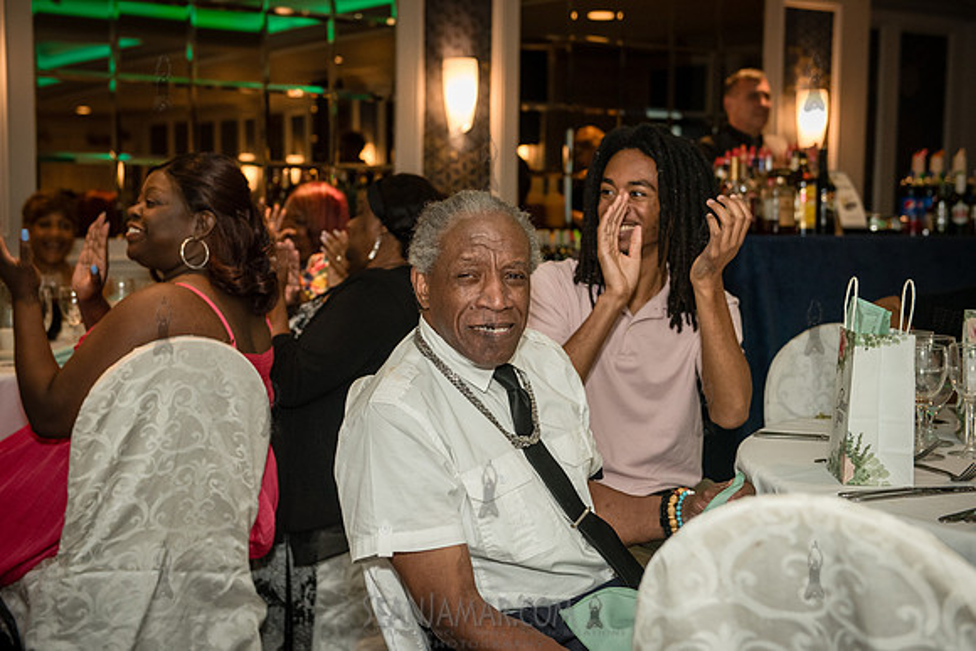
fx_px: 1410
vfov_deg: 26.0
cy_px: 326
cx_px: 488
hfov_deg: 38.2
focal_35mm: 52
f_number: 3.5
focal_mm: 52
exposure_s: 1/200
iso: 1600
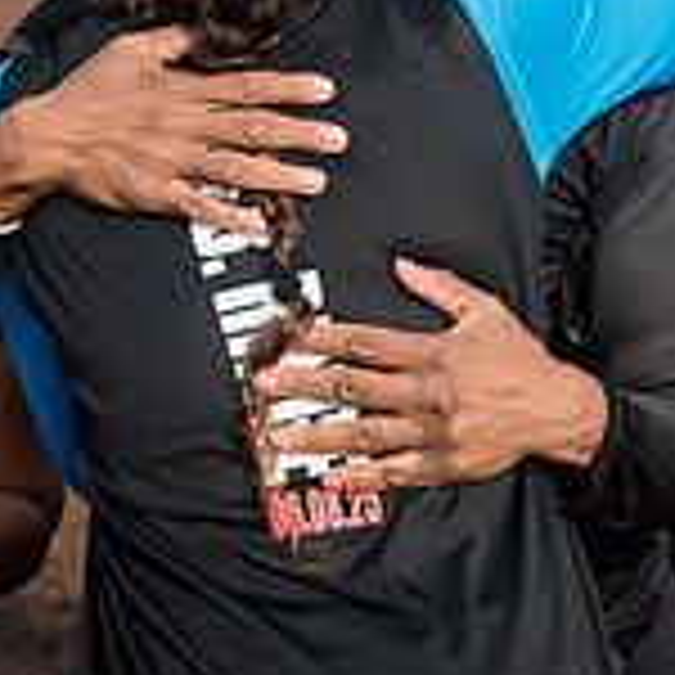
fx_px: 2537
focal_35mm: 115
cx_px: 432
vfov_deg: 14.9
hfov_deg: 15.1
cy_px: -11
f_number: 4
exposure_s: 1/2000
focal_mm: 35
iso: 250
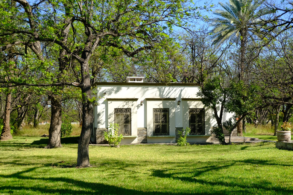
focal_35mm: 51
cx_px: 146
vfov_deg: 26.5
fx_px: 415
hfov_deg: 38.9
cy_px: 98
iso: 320
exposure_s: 1/1600
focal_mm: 34.3
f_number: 3.6
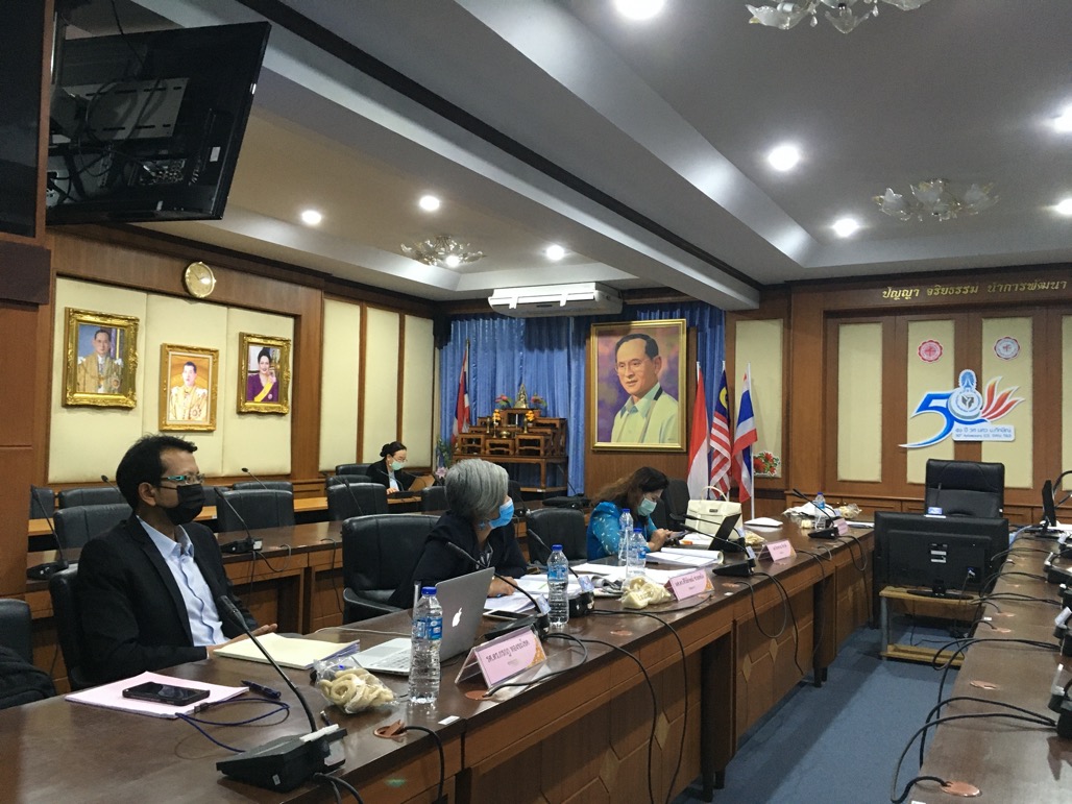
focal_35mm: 29
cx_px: 536
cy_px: 402
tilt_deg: -0.2
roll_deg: -1.6
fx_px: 898
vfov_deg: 48.2
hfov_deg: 61.7
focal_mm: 4.15
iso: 200
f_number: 2.2
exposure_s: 1/33
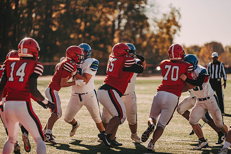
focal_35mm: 190
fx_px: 1219
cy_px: 77
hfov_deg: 10.8
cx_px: 116
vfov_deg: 7.2
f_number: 3.2
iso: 250
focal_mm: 190
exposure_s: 1/2500
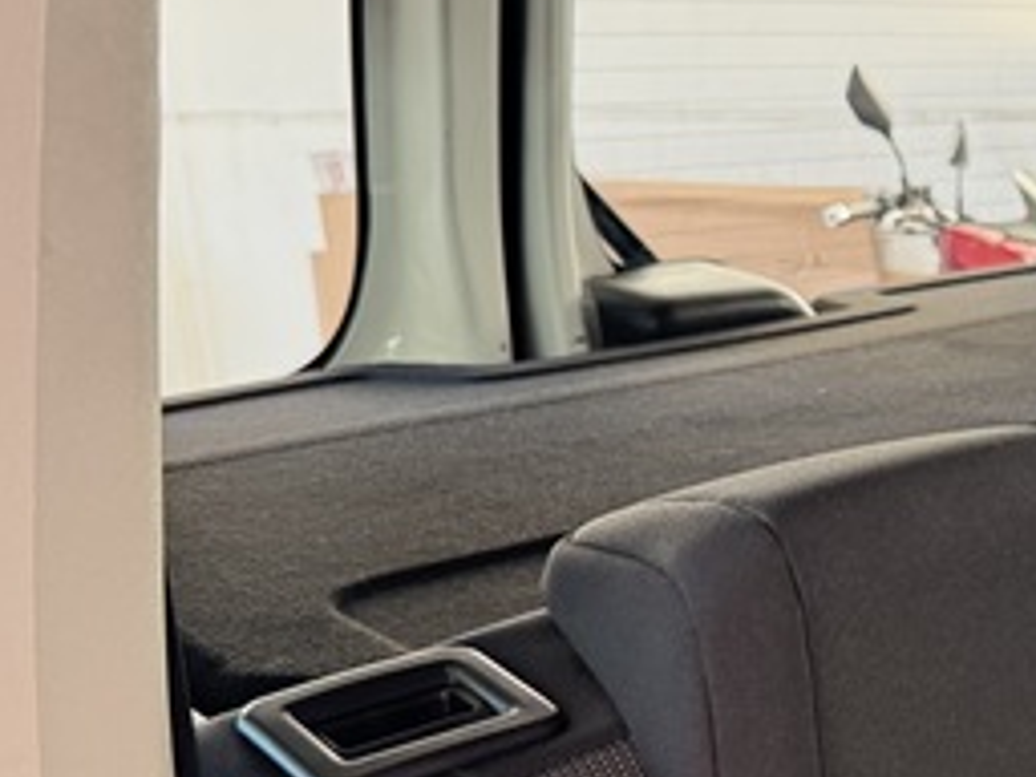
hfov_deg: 29.3
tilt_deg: -17.1
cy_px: 583
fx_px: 1796
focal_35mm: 60
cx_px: 1121
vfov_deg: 24.2
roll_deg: +1.5
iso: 320
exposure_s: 1/60
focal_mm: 6.76
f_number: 1.78
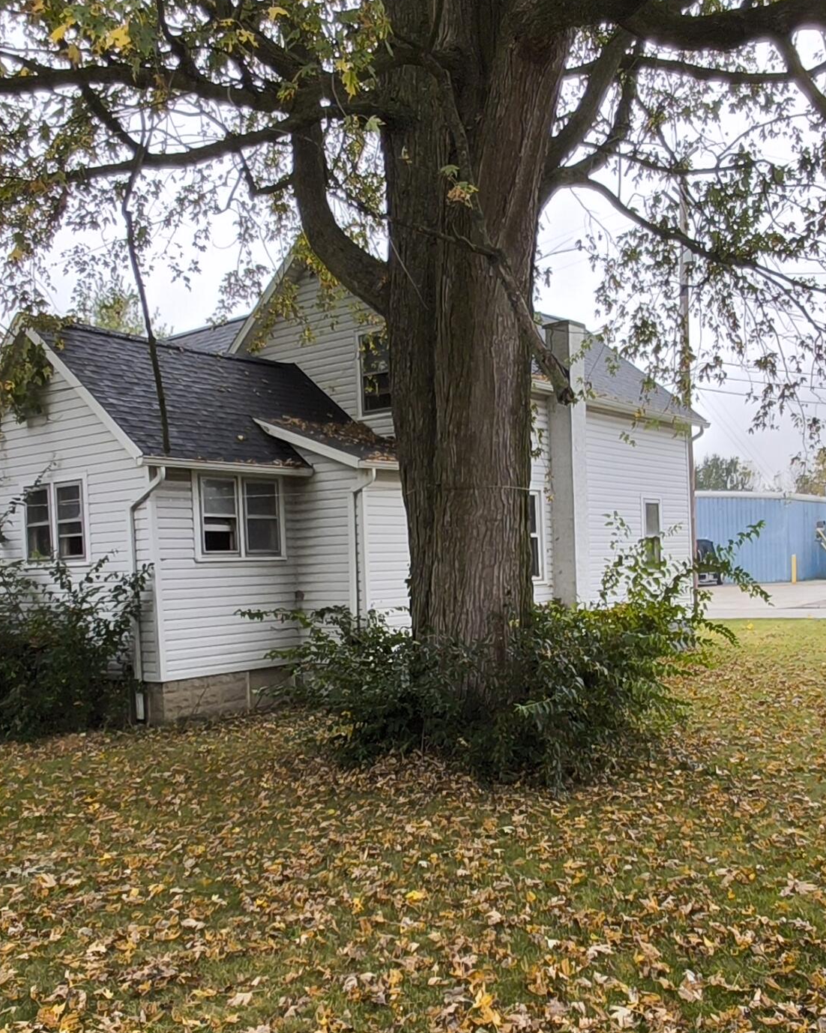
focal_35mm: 34
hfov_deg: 43.3
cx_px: 445
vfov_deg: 52.4
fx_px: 1039
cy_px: 628
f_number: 2.2
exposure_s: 1/100
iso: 50
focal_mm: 1.46
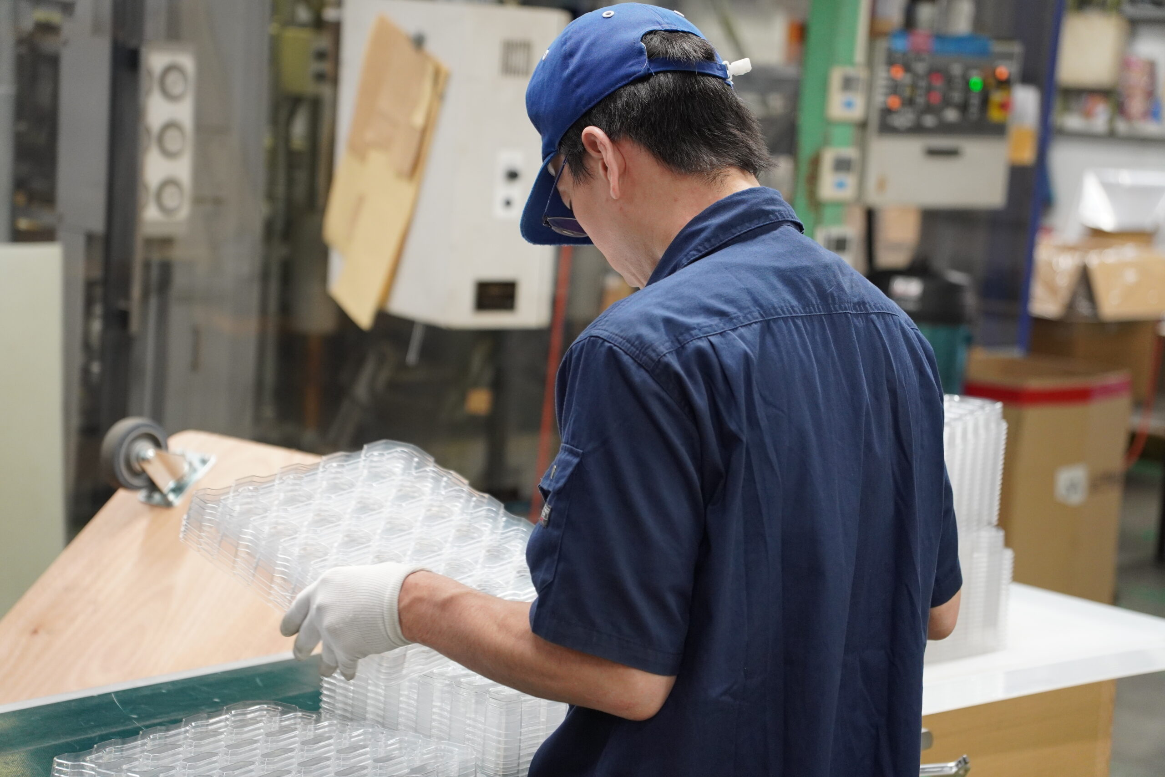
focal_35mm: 80
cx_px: 582
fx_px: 2573
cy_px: 388
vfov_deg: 17.2
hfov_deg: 25.5
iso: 1000
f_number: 2.8
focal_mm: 53
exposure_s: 1/125
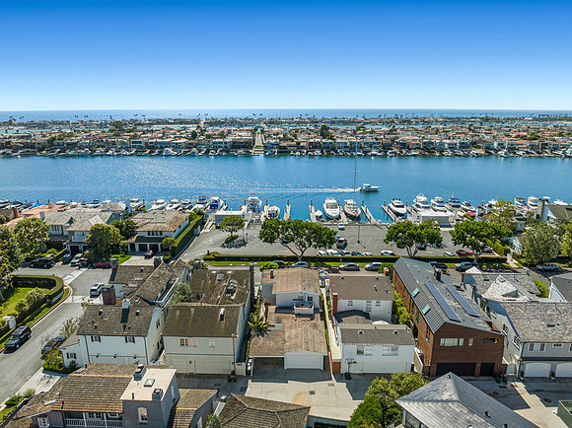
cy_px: 214
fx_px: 396
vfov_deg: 56.7
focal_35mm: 24
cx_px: 286
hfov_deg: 71.6
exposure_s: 1/2500
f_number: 2.8
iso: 170
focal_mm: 12.29
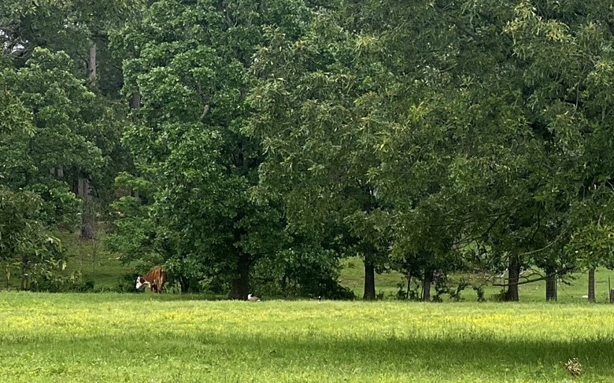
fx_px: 3362
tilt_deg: +1.5
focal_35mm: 201
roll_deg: +0.5
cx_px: 468
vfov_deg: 6.5
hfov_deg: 10.4
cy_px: 108
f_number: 2.8
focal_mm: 9
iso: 20
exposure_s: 1/121
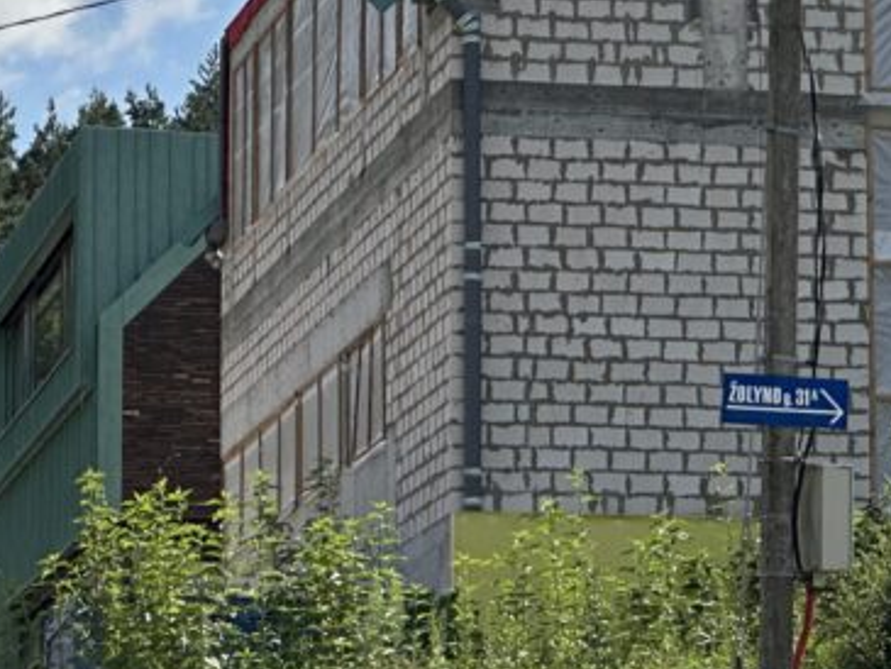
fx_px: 5562
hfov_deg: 9.2
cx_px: 376
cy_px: 110
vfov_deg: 6.9
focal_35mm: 216
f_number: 2.8
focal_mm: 9
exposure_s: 1/1531
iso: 32
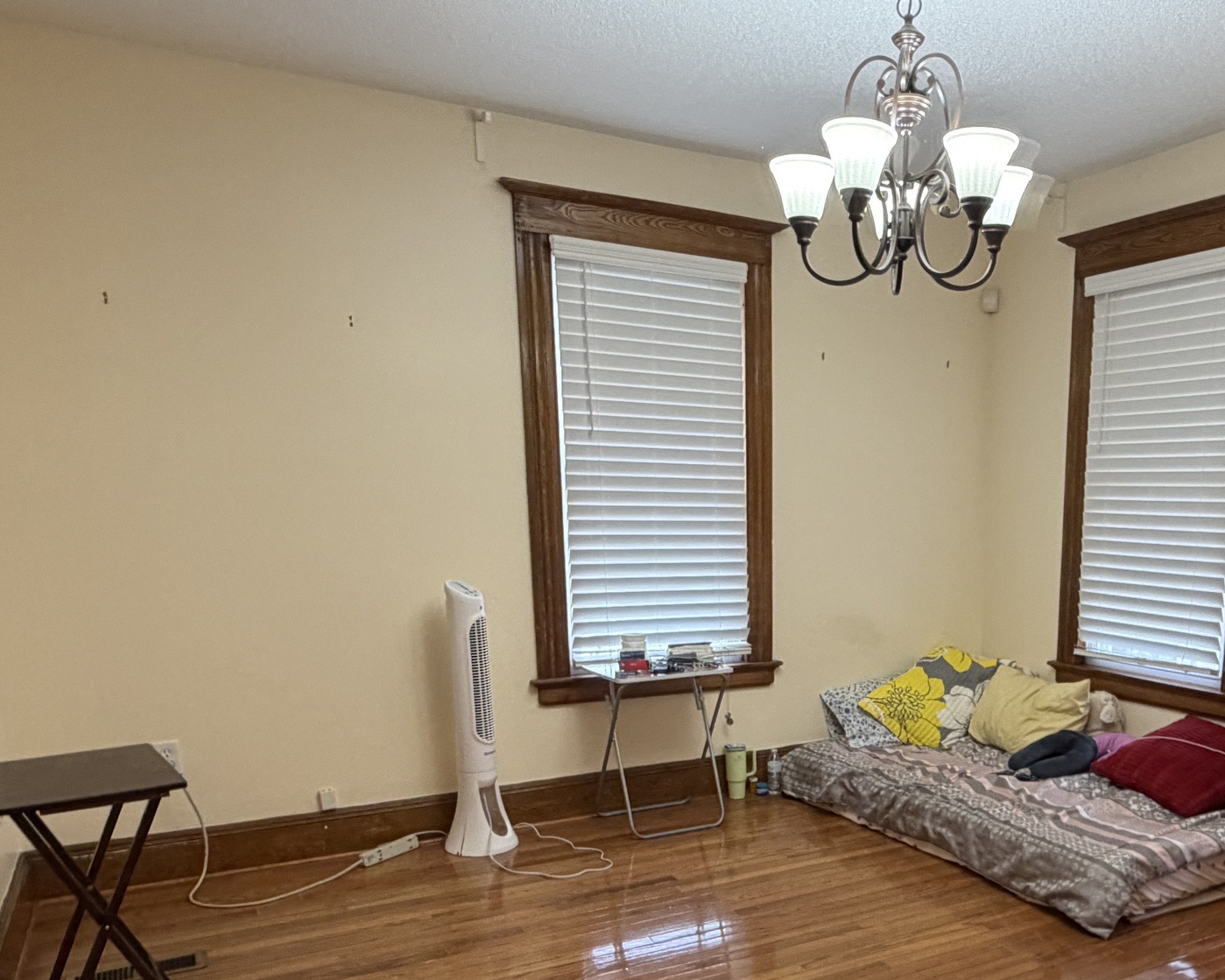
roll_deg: +0.3
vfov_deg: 46.8
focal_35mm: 30
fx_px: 1088
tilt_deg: -12.3
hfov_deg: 56.8
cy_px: 728
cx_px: 862
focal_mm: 2.22
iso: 320
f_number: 2.2
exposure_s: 1/120
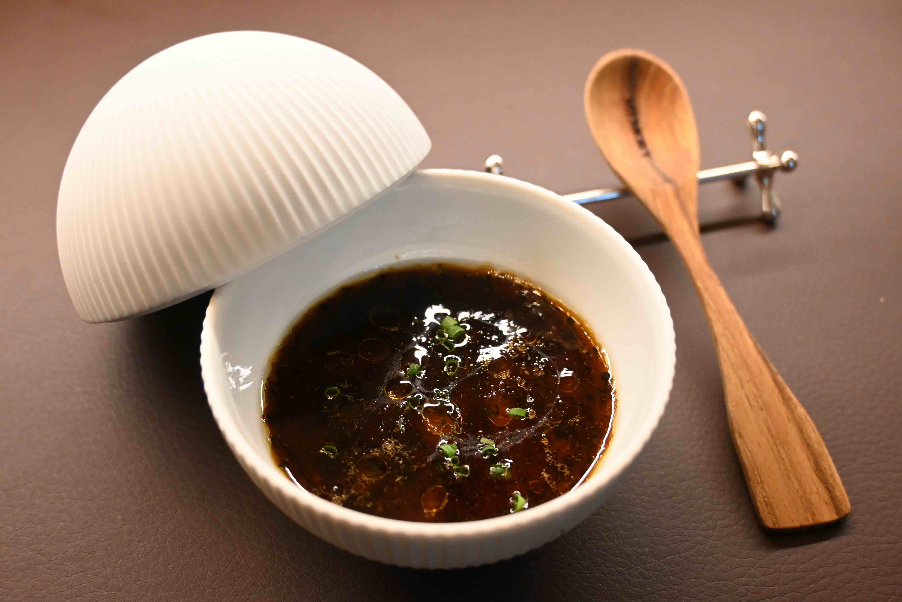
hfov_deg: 52.2
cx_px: 451
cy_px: 301
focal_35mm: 37
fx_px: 921
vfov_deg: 36.2
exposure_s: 1/80
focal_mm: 24.5
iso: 1600
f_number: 4.2
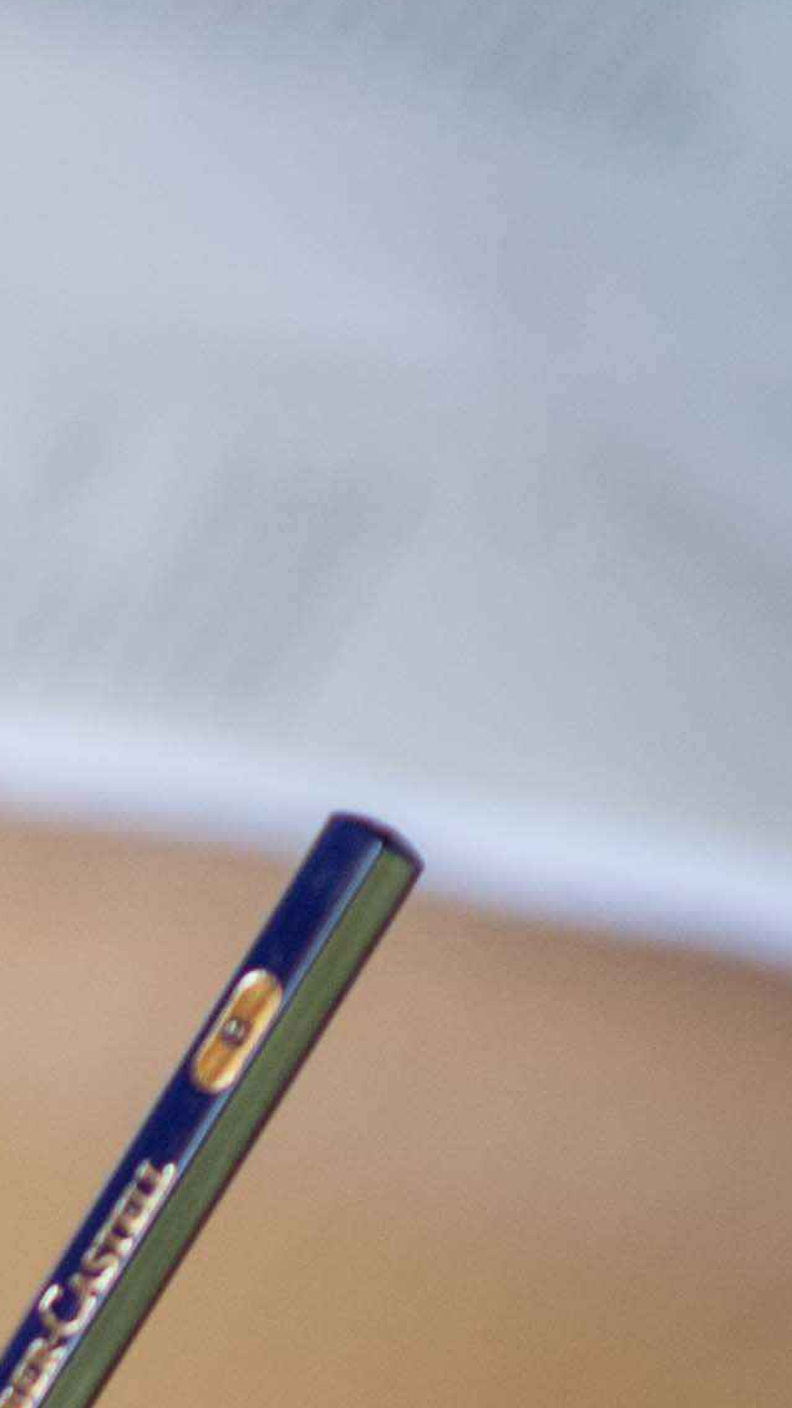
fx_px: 17701
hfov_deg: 2.5
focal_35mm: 474
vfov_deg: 4.5
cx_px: -1615
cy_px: 2754
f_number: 2.8
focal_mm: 85
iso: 640
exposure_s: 1/200
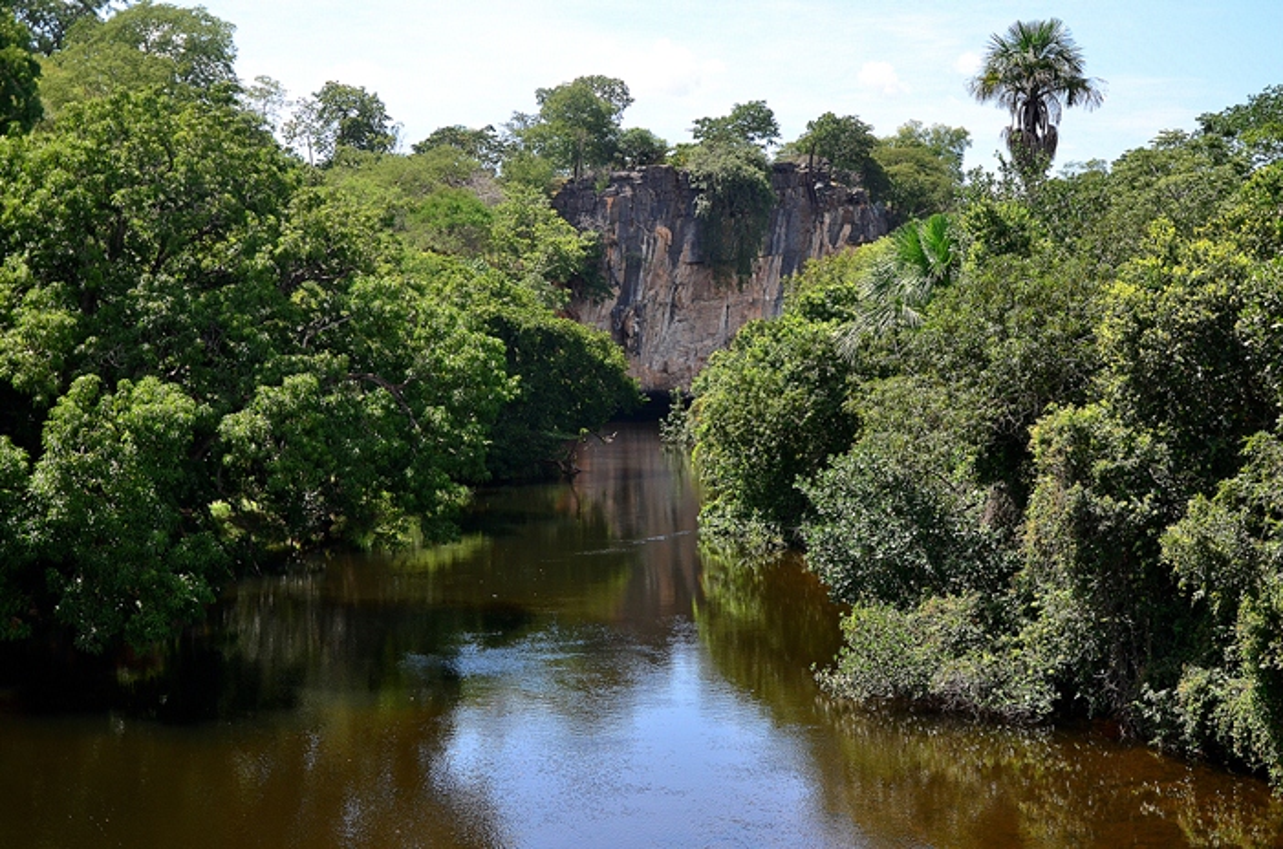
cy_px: 424
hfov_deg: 41.2
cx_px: 642
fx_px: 1707
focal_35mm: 48
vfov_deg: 27.9
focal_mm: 32
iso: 200
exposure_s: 1/400
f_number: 6.3
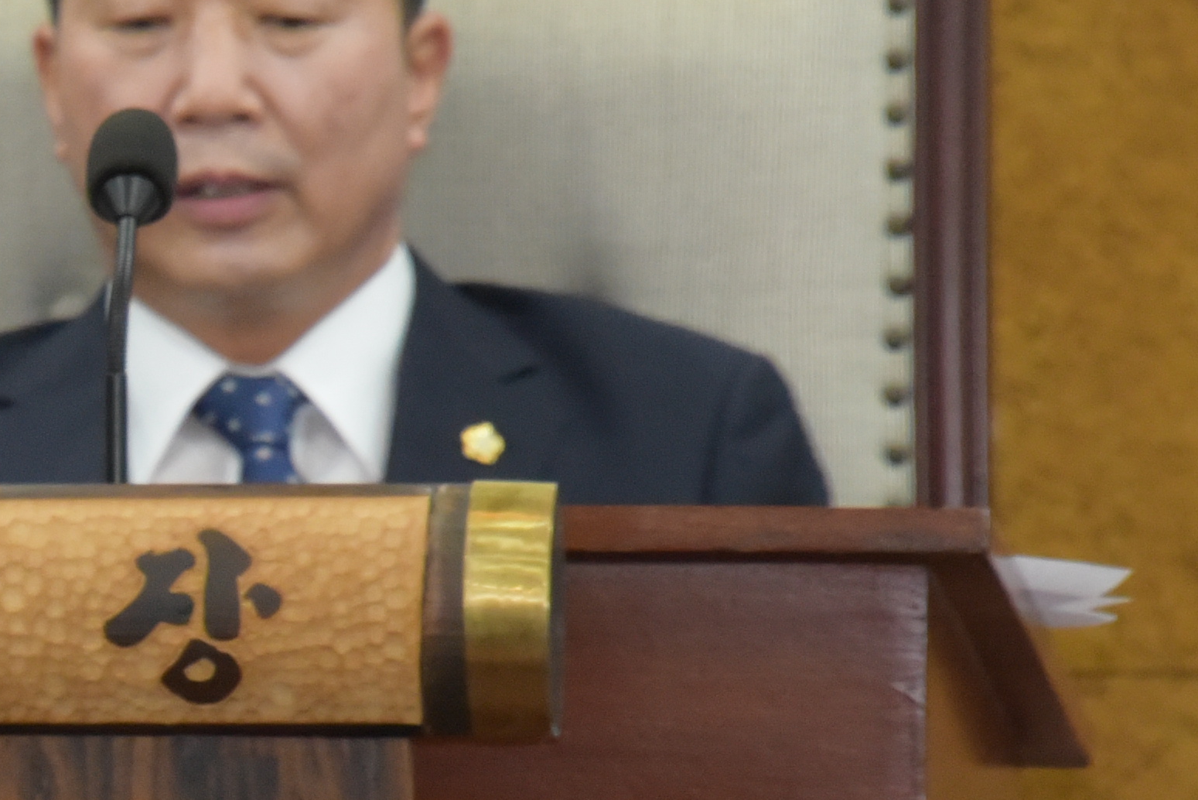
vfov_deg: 1.2
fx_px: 38781
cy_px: 549
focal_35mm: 1165
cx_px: -247
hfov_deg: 1.8
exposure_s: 1/200
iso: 3200
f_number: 8
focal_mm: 300
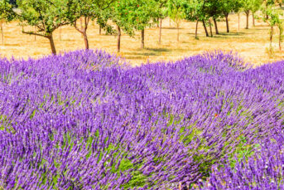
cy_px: -33
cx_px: 123
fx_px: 1649
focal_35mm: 209
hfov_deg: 9.8
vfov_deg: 6.5
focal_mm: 70
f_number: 11
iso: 320
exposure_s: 1/500
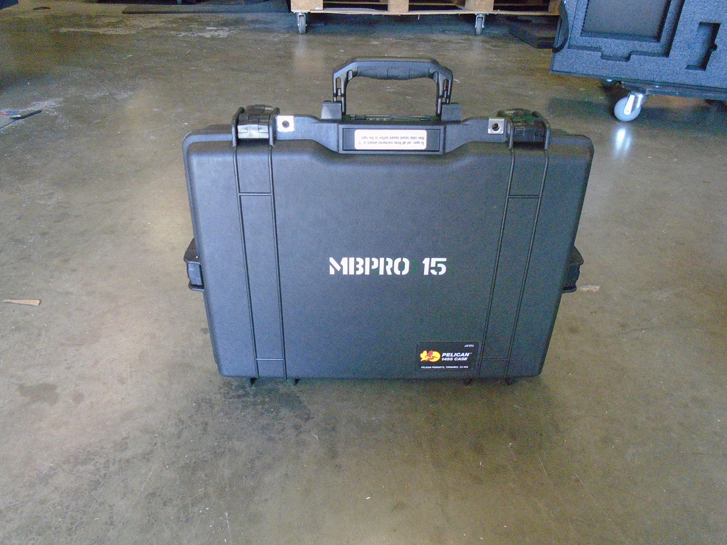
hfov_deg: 67.3
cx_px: 364
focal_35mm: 26
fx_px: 546
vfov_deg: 53.1
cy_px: 272
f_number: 3.2
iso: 800
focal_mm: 4.6
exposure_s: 1/125
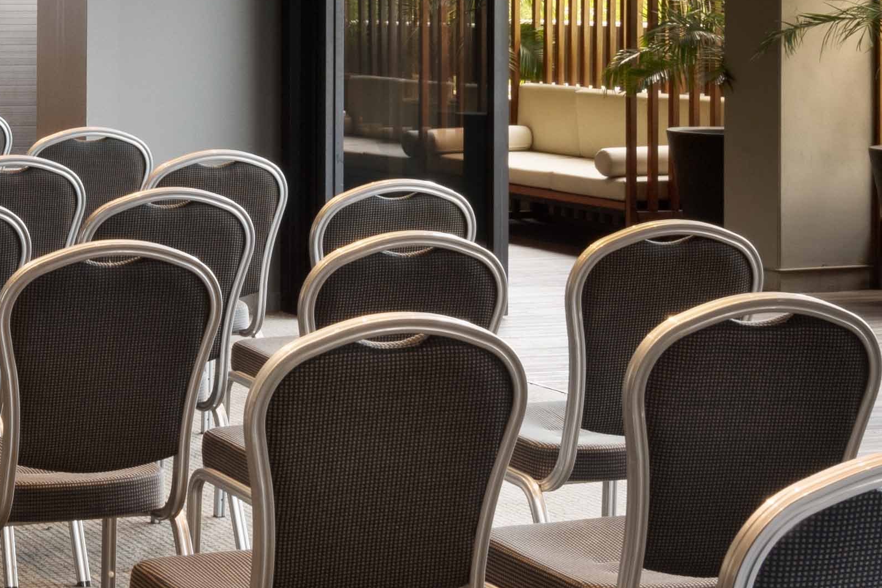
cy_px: -43
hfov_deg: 20.0
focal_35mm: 98
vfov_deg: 13.7
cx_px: -52
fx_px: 2401
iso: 100
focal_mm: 19
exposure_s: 1/1.67
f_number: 13
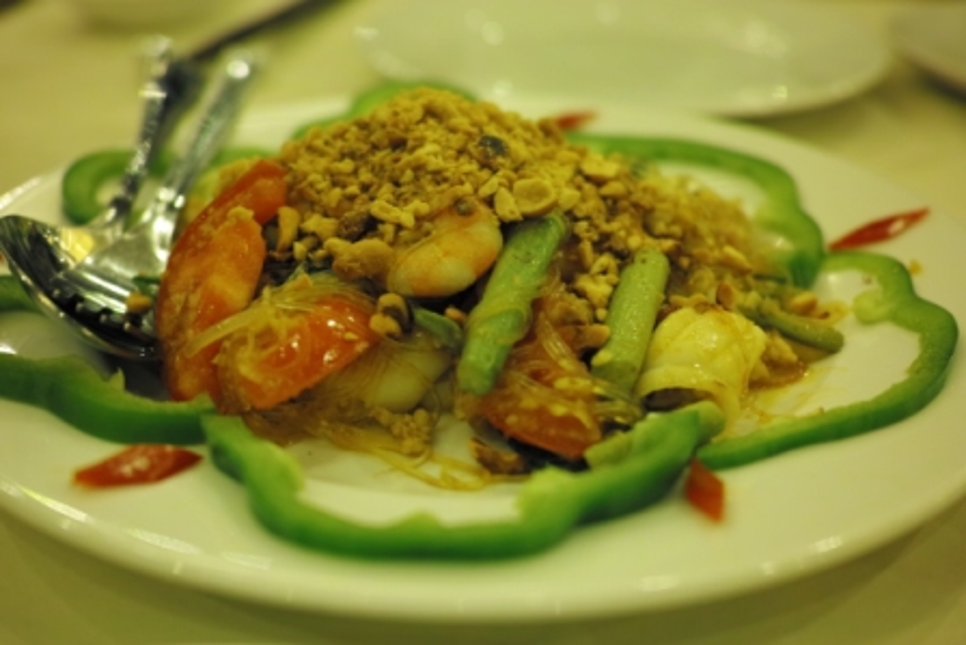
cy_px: 322
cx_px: 483
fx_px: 1208
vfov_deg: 29.9
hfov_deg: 43.6
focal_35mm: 45
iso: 200
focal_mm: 30
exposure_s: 1/10
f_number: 2.8
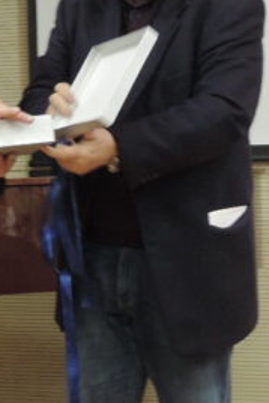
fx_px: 1332
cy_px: 143
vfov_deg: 17.2
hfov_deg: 11.5
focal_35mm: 119
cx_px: 51
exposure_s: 1/15
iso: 400
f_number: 3.1
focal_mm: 5.3
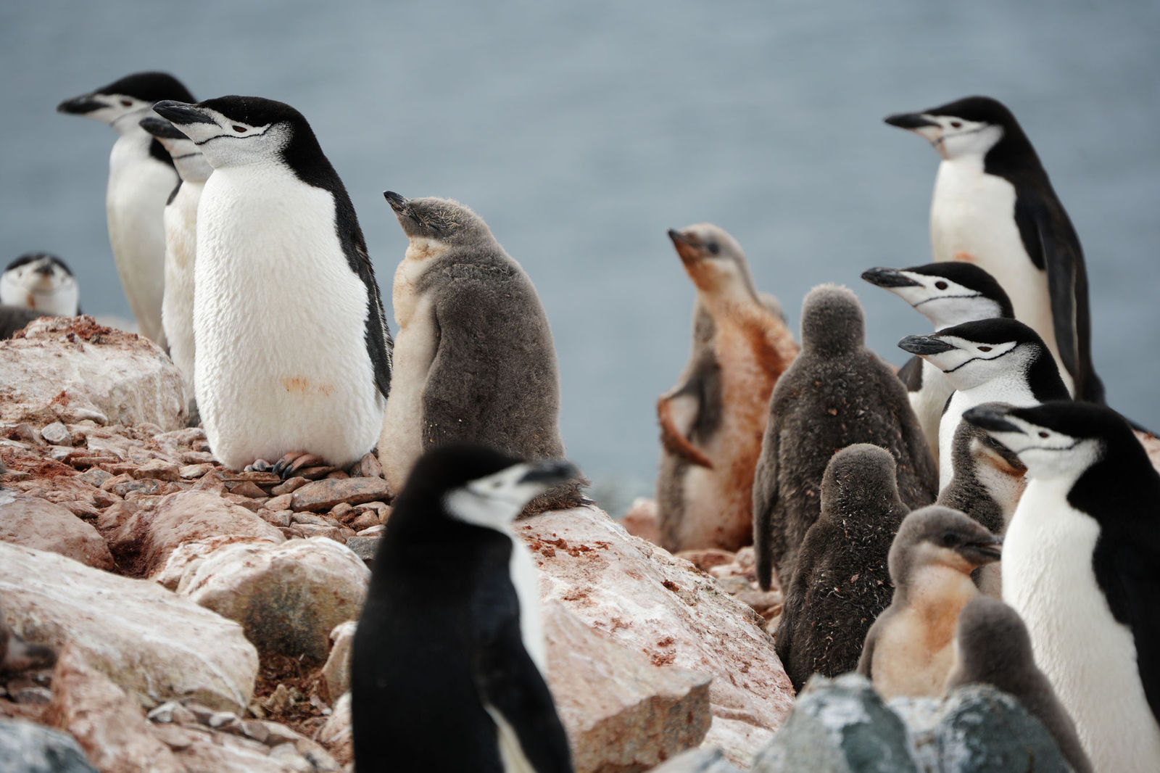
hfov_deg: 5.2
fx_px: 12885
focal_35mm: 400
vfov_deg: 3.4
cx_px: 580
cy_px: 386
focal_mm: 400
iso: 160
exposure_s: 1/500
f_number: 6.3
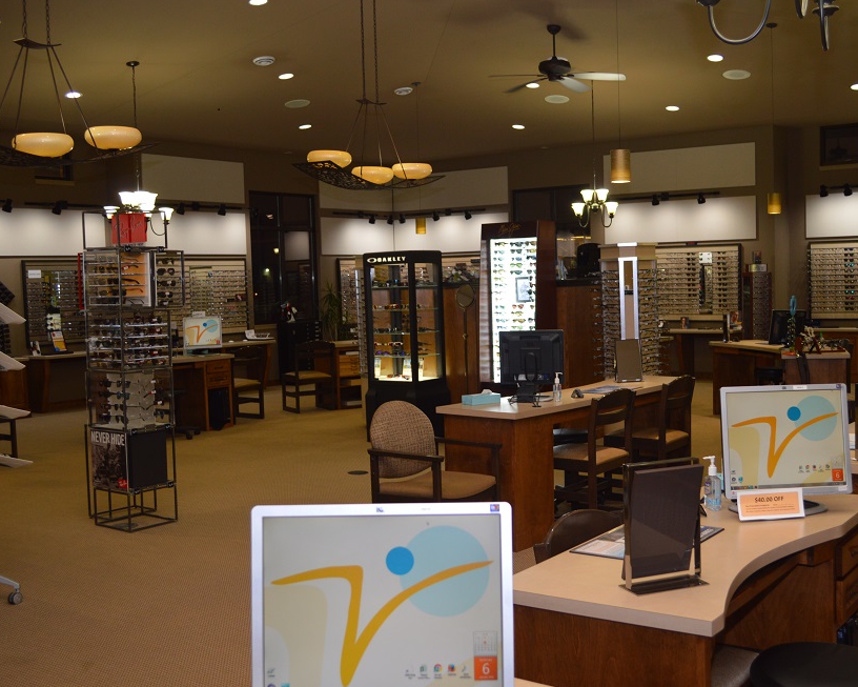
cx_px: 505
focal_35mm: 42
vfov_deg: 35.7
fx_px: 1067
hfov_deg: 43.6
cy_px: 351
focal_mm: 24
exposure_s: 1/60
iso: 400
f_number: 4
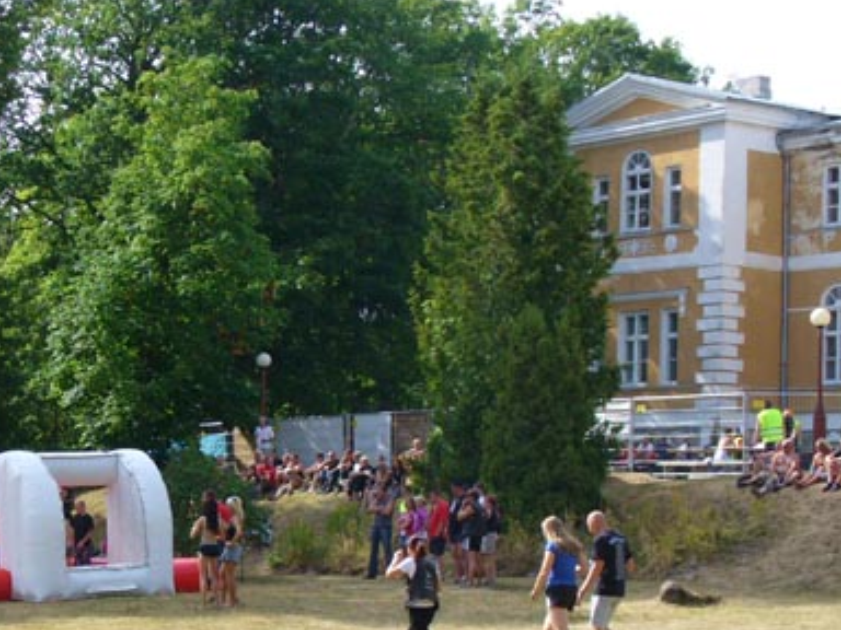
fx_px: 2187
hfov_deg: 21.5
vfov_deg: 16.3
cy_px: 466
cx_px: 147
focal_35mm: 90
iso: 80
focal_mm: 8.9
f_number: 6.2
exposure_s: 1/125
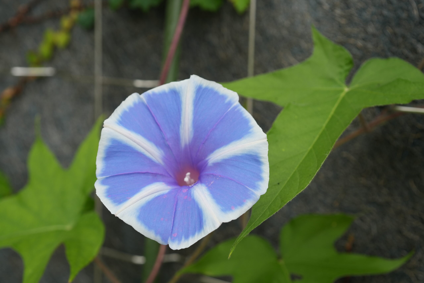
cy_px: 142
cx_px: 212
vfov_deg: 27.0
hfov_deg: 39.6
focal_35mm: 50
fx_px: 589
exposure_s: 1/500
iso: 640
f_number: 5.6
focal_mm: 50
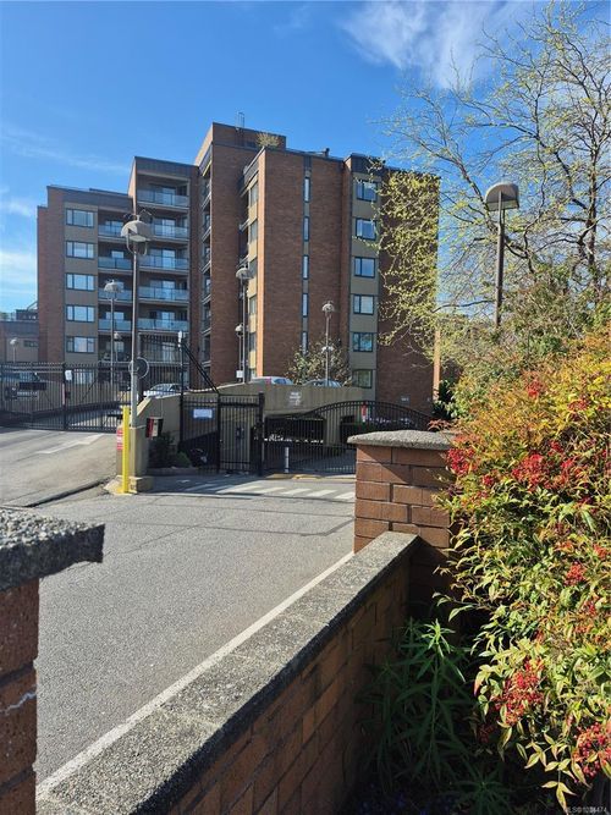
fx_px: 541
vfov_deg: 73.9
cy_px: 408
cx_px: 306
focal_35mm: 23
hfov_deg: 58.9
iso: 25
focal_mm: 5.4
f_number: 1.8
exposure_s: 1/1012
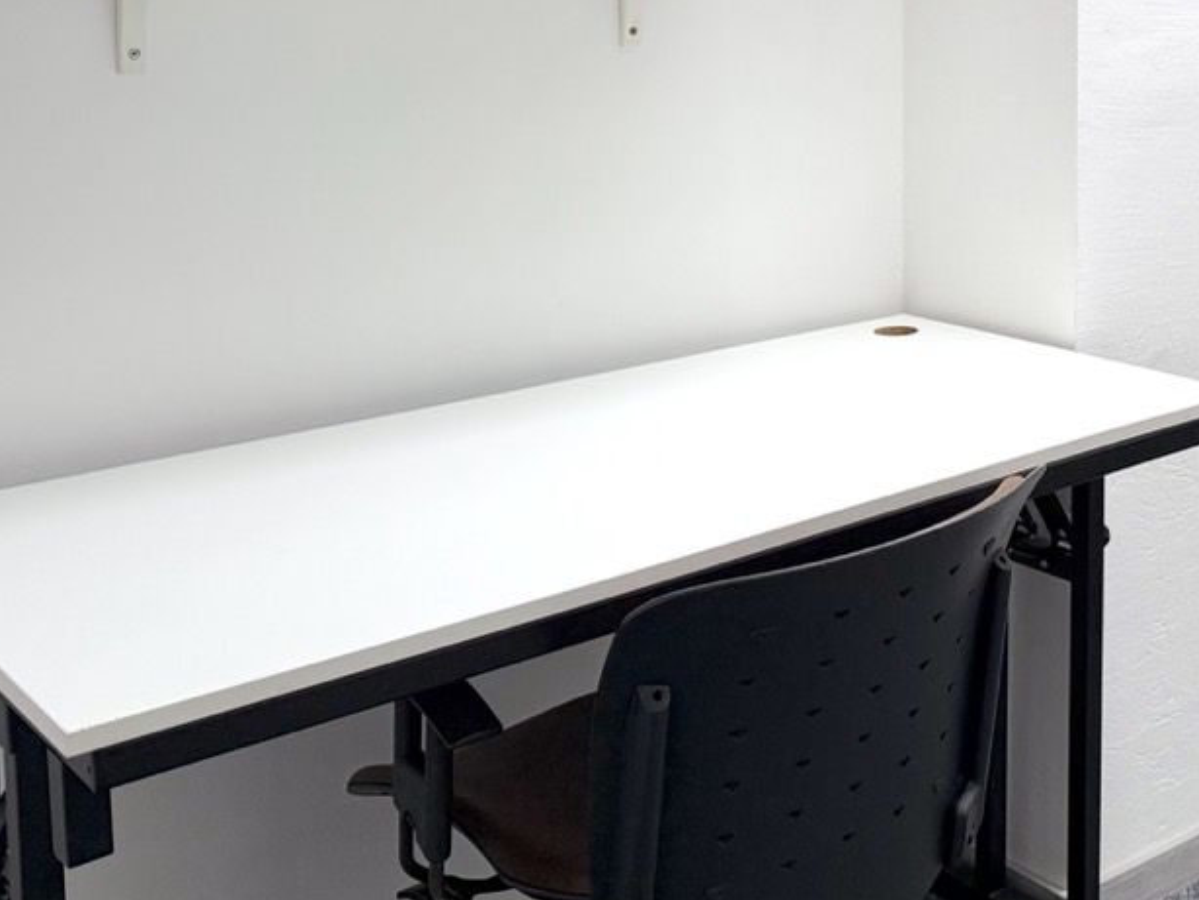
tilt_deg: -5.3
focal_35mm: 50
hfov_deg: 35.7
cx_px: 1094
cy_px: 107
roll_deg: -0.1
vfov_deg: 28.1
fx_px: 1733
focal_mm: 6.76
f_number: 1.78
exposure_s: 1/100
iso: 160
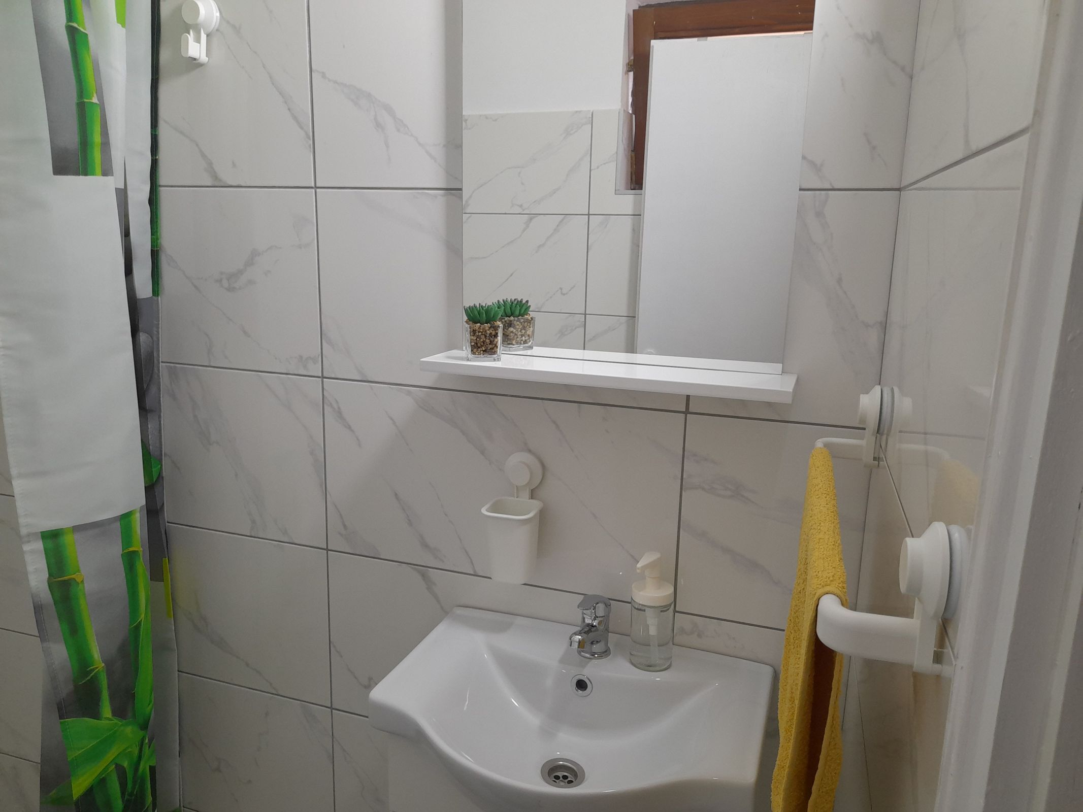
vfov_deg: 54.9
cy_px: 406
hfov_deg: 69.4
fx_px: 782
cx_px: 542
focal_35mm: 25
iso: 160
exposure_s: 1/60
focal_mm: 4.6
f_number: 2
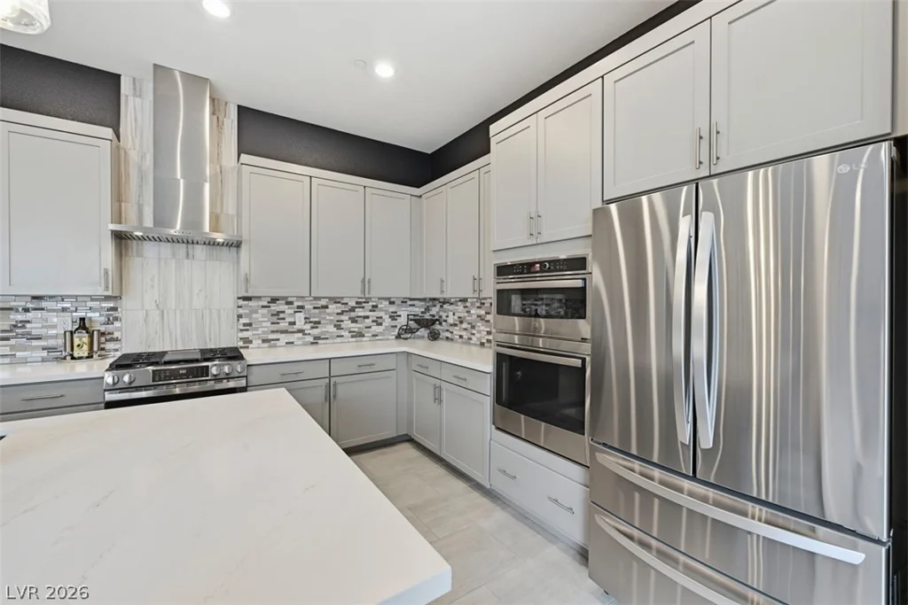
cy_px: 302
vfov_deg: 77.3
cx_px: 454
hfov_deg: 100.4
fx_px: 378
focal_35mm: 15
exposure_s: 1/80
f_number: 9
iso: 500
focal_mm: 15
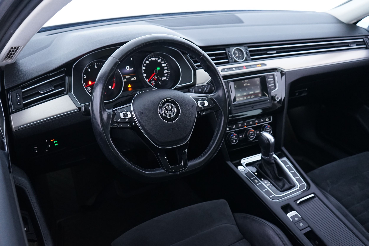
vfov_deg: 41.1
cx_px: 184
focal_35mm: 32
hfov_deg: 58.7
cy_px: 123
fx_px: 328
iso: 2000
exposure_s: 1/15
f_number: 4
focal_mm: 32
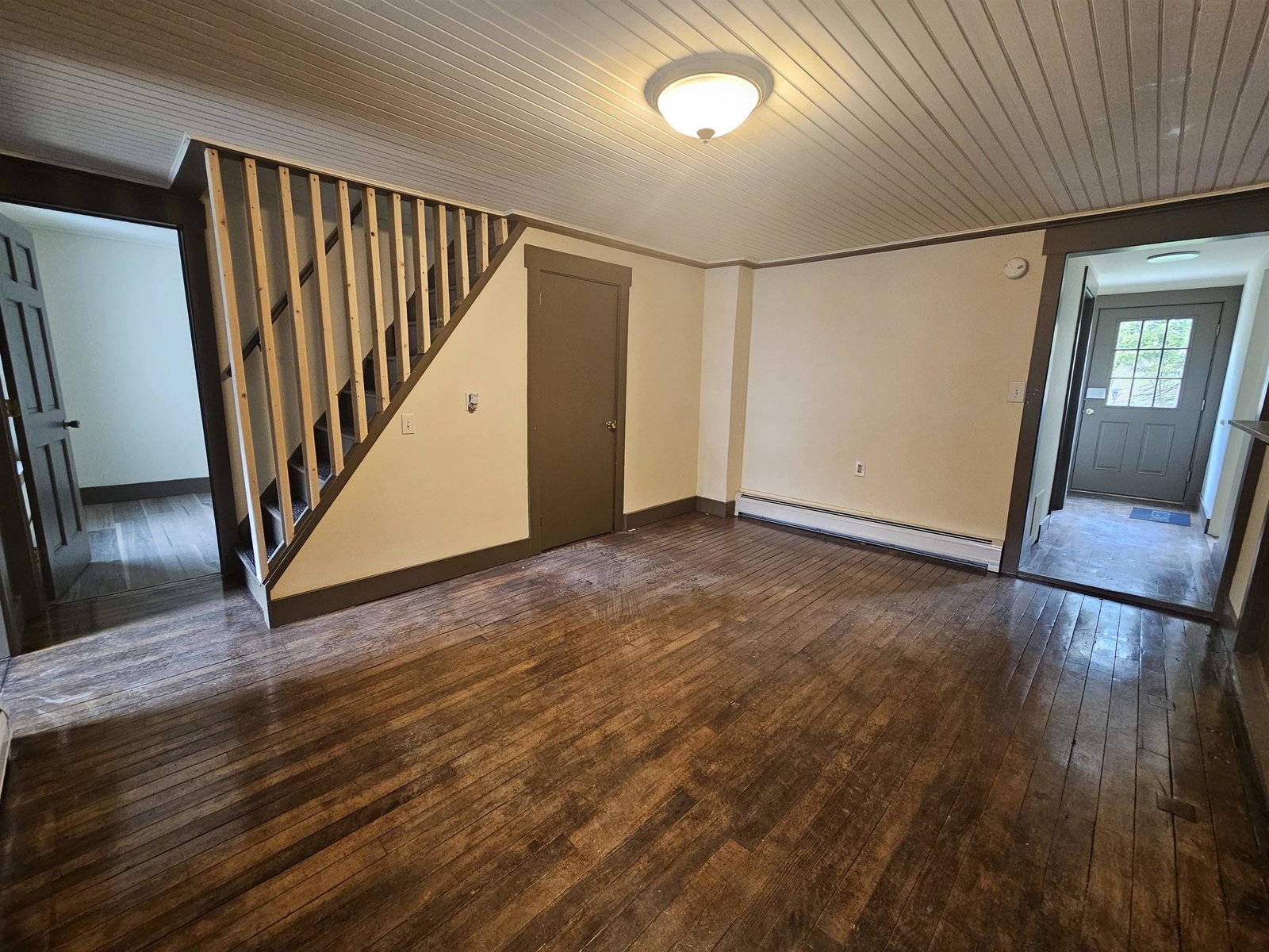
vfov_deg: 89.9
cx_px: 634
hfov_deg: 106.2
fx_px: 477
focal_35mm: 13
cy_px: 476
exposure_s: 1/30
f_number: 2.2
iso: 320
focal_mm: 2.2
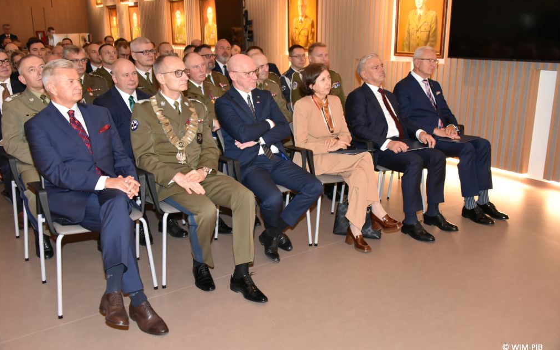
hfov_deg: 58.1
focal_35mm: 33
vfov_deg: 38.3
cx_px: 280
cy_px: 169
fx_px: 504
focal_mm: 32
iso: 3200
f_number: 3.8
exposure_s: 1/60
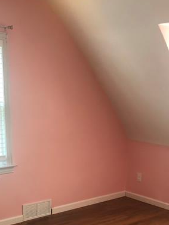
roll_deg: -0.5
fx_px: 371
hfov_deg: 25.7
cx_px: 73
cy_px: 196
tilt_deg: -14.7
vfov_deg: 32.4
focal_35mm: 57
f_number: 1.8
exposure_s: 1/30
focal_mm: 3.99
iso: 32
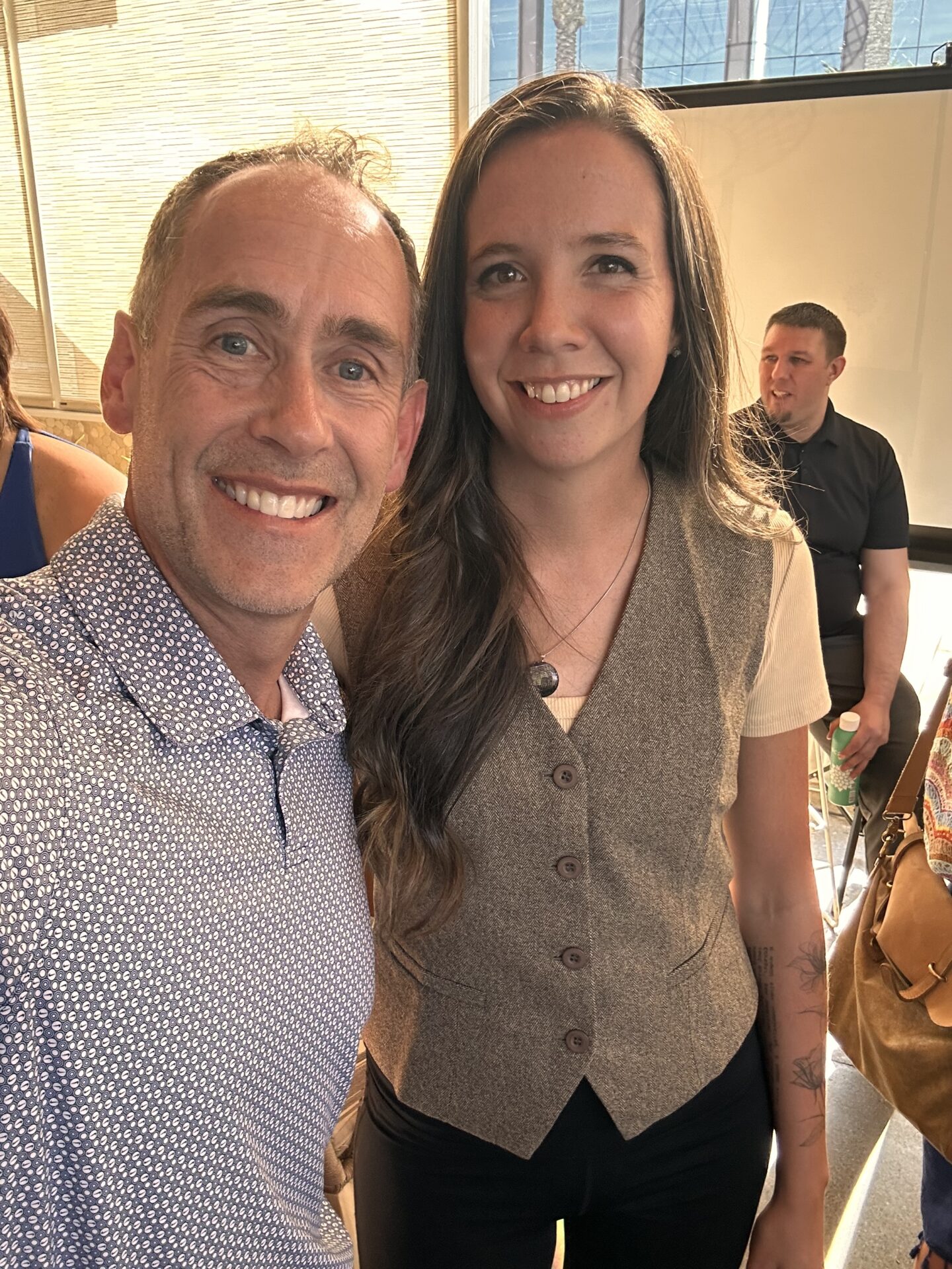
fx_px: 1100
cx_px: 476
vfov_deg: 60.0
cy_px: 634
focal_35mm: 30
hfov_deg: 46.8
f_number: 1.9
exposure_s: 1/60
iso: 50
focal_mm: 2.69
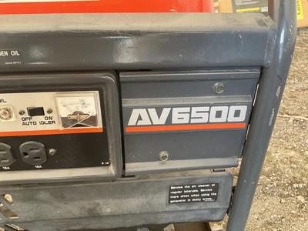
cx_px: 154
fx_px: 258
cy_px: 116
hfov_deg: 61.7
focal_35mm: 29
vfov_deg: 48.2
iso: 64
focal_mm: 3
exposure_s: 1/82
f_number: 1.8
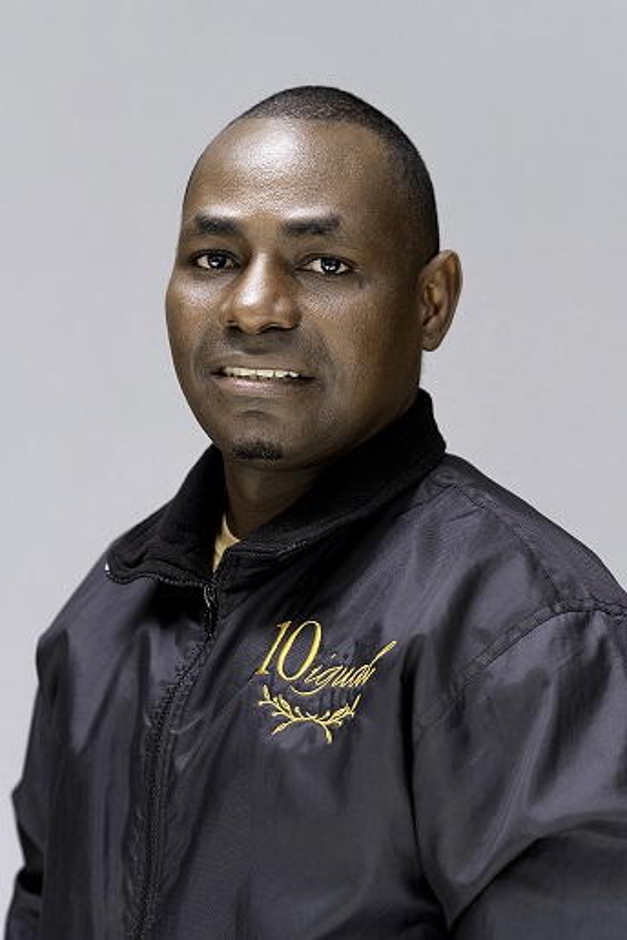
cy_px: 470
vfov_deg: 23.9
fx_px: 2220
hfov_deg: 16.1
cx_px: 314
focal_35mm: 85
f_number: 3.5
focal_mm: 85
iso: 320
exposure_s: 1/250
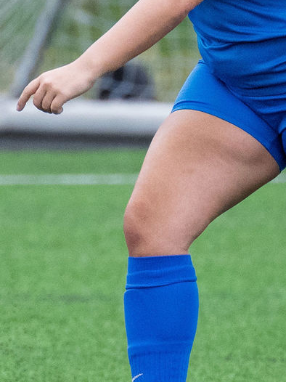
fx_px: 31190
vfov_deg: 0.7
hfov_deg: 0.5
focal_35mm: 2829
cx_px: 169
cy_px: 5
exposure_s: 1/1250
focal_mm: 400
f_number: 5.6
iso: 1600
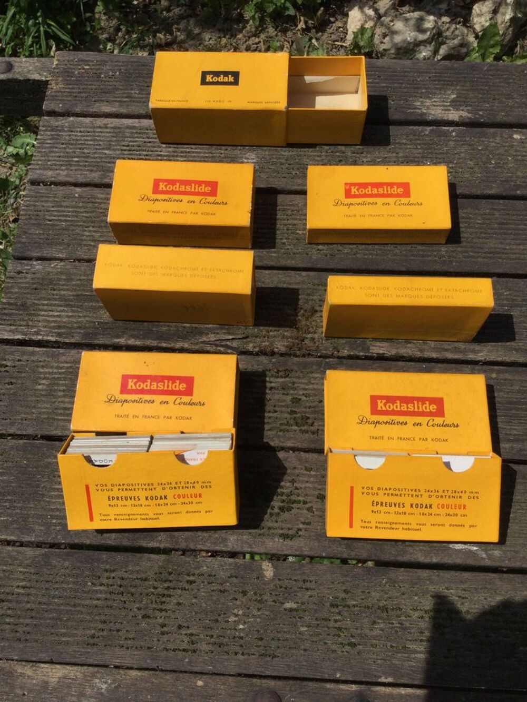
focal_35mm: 31
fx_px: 629
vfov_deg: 58.3
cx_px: 264
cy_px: 351
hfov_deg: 45.4
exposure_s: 1/3268
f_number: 2.4
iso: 25
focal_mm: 3.3
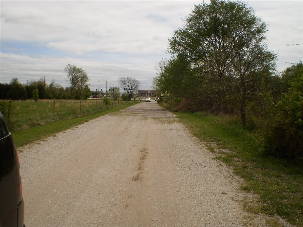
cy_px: 114
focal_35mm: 36
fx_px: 315
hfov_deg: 51.4
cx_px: 152
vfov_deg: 39.7
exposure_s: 1/1600
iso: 64
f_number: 4.6
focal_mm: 6.3
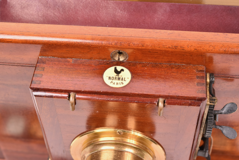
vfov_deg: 22.7
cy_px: 80
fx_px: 399
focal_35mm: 60
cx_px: 120
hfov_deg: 33.4
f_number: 11
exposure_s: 1/125
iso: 3200
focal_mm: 60
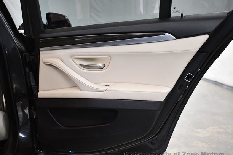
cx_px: 116
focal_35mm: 45
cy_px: 81
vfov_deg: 29.8
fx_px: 291
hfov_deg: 43.6
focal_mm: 29
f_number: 4.2
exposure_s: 1/100
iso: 3200
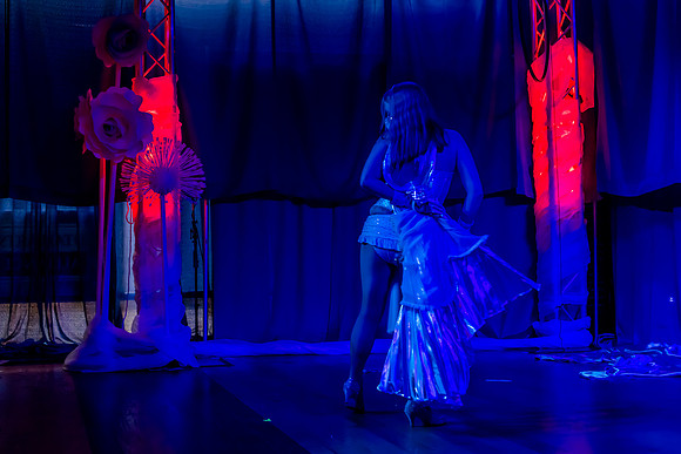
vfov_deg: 25.0
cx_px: 244
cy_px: 180
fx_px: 1023
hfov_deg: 36.5
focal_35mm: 54
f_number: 2.8
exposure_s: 1/80
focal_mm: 40
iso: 2500
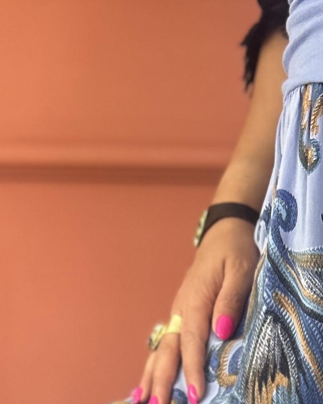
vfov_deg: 16.6
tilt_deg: -7.6
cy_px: 642
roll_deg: -0.8
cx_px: 421
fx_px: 1230
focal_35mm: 103
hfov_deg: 14.3
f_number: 1.5
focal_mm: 5.7
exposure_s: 1/68
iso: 125
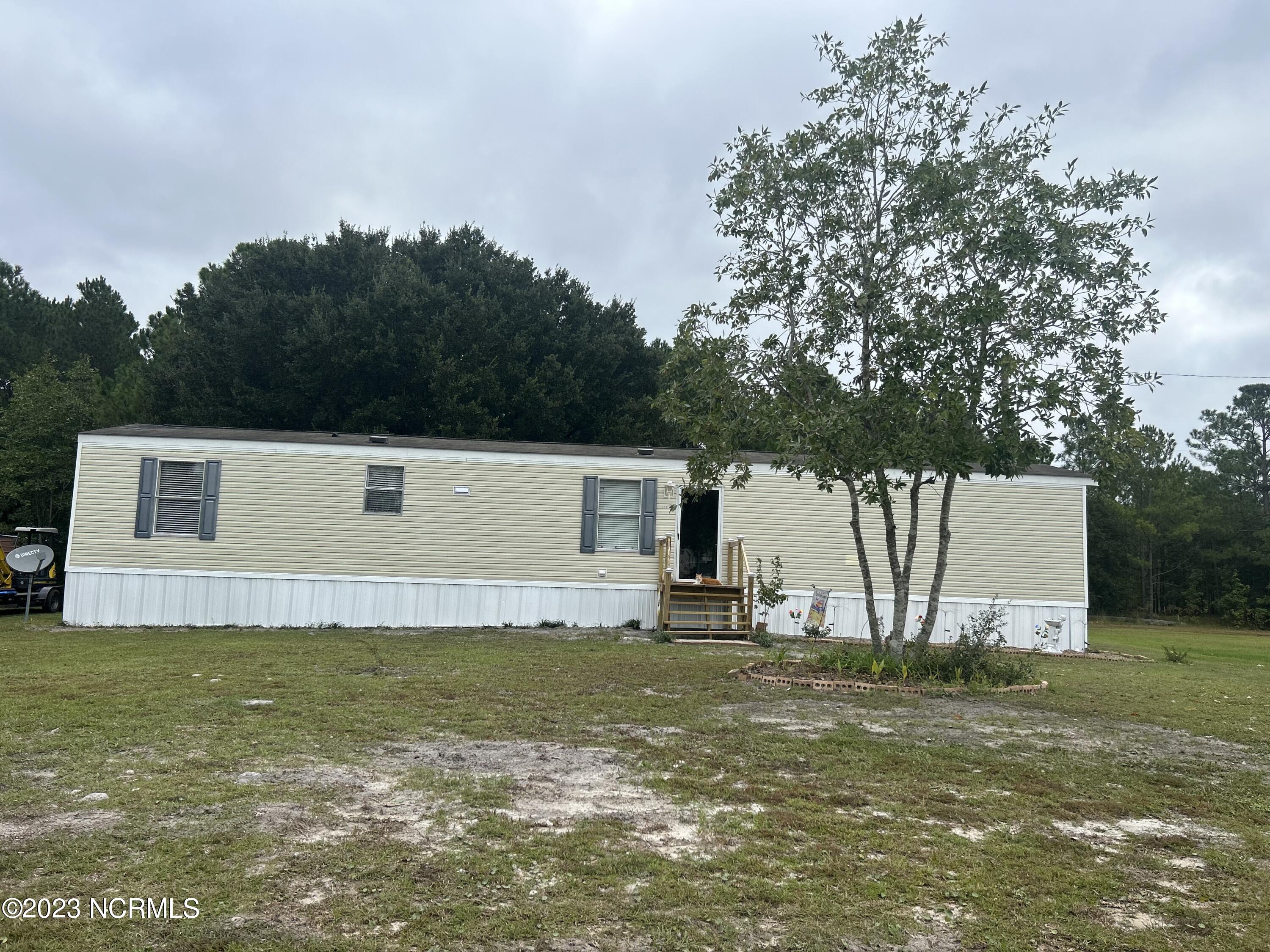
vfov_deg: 53.1
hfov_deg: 67.3
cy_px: 476
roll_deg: -2.2
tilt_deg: +8.6
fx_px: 954
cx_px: 635
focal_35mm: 26
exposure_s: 1/2252
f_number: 1.5
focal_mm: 5.7
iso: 50
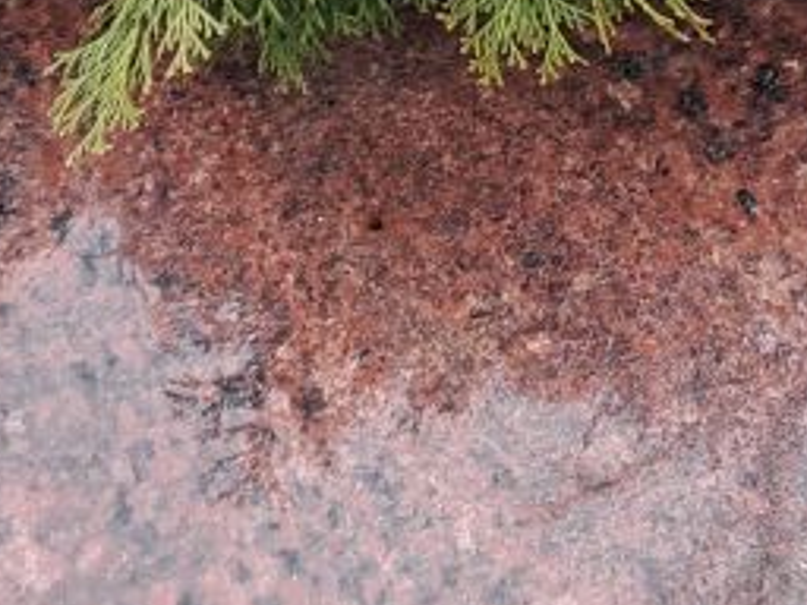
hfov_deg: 13.9
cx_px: 1374
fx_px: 3007
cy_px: -822
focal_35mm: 129
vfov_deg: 10.1
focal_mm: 4
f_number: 1.8
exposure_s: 1/120
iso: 50
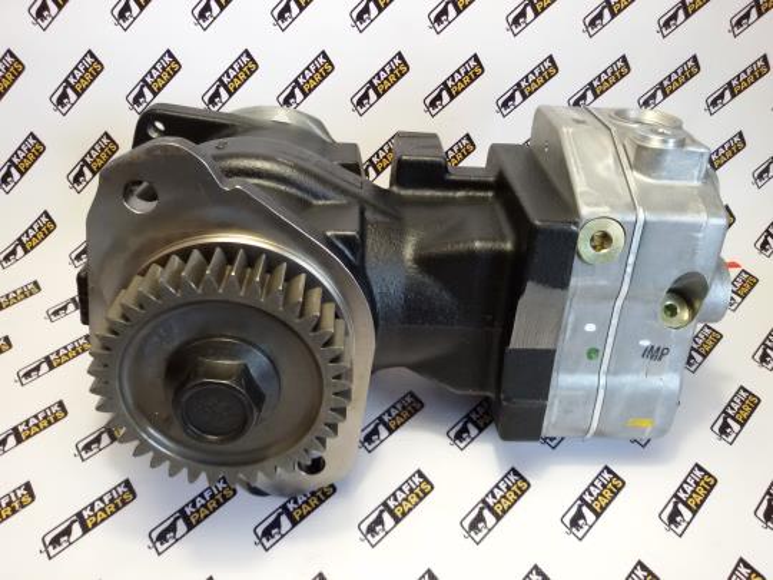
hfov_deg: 58.4
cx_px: 386
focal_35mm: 31
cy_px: 290
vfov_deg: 45.4
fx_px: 692
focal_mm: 2.93
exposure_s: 1/33
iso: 80
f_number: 2.4
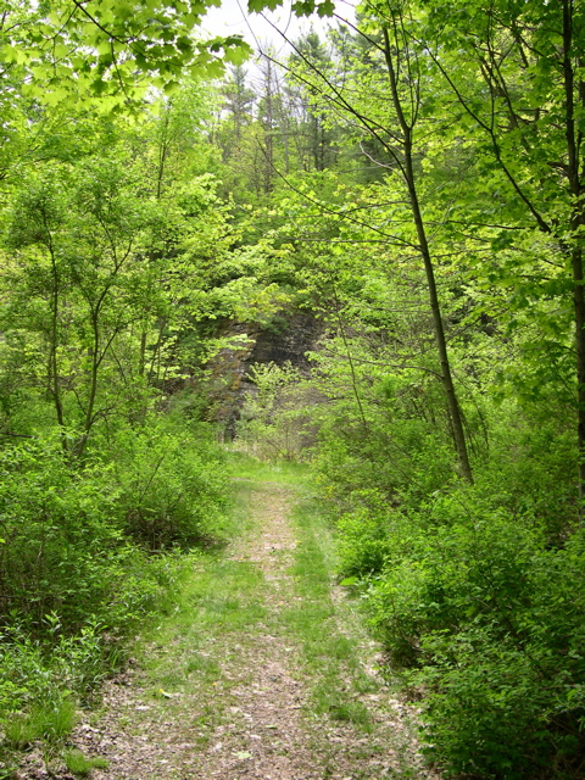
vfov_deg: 49.0
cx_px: 292
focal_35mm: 38
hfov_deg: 37.7
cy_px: 390
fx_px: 856
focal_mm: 8
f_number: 2.8
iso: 100
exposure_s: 1/226
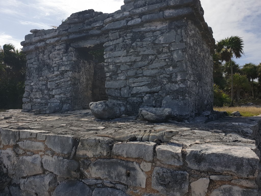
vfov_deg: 53.1
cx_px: 130
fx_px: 196
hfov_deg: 67.3
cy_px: 98
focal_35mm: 26
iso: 50
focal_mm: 4.3
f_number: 2.4
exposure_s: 1/3049
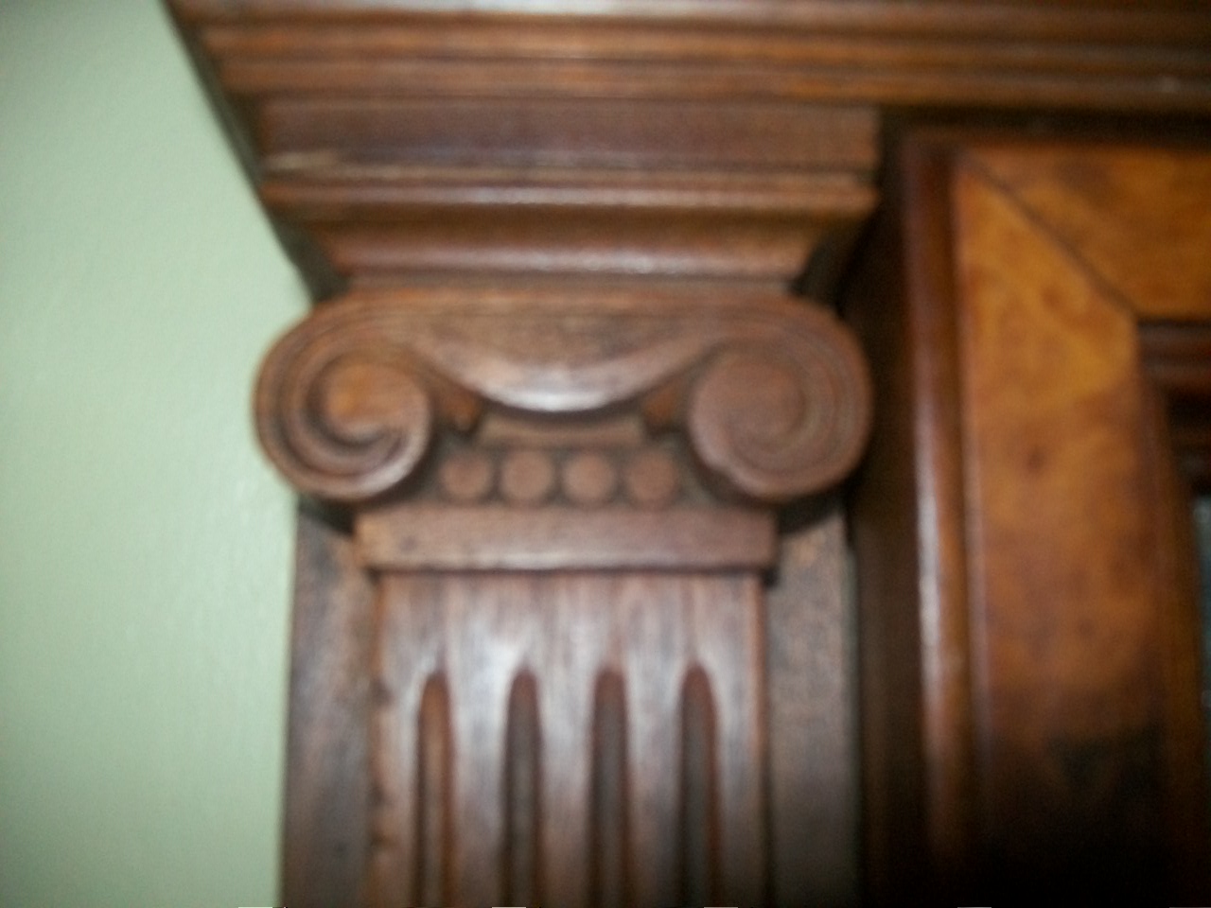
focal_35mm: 34
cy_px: 454
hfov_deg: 54.0
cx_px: 606
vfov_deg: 41.8
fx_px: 1189
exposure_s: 1/60
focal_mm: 6.1
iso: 160
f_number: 2.7
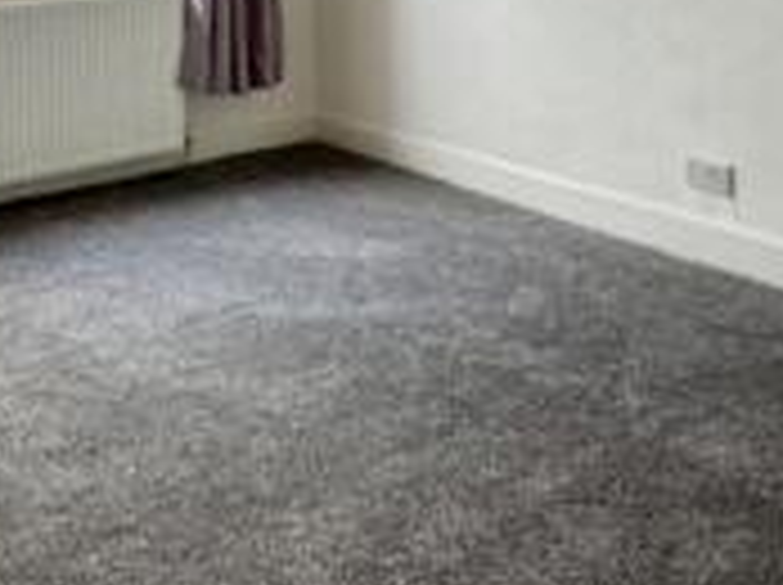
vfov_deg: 27.6
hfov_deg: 40.4
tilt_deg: -0.9
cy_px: -92
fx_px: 1062
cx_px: 452
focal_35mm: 47
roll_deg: +0.4
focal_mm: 2.22
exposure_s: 1/99
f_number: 2.2
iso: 200
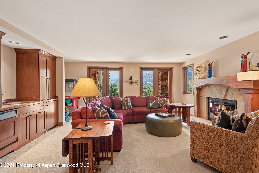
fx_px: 122
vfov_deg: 70.5
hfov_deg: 93.3
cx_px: 130
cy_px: 86
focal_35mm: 17
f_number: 7.1
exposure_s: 1/15
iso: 3200
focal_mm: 17
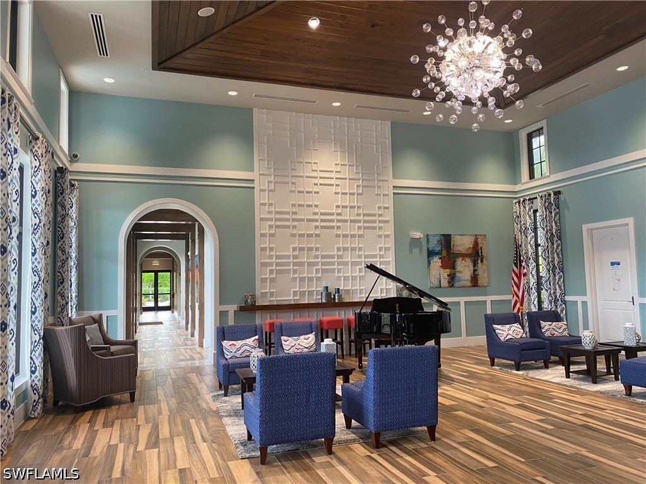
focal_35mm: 26
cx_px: 323
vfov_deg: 53.1
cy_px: 242
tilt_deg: +3.4
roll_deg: +1.5
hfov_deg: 67.3
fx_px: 485
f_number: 1.8
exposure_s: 1/60
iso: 125
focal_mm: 4.25
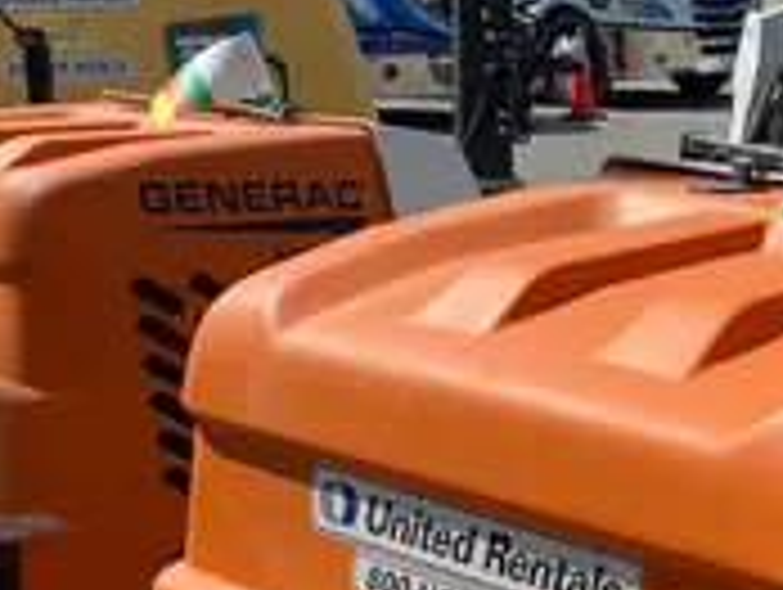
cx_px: 729
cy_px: 741
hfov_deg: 23.1
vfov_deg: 17.1
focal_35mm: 82
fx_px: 1857
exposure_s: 1/1608
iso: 32
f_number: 1.8
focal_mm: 4.25
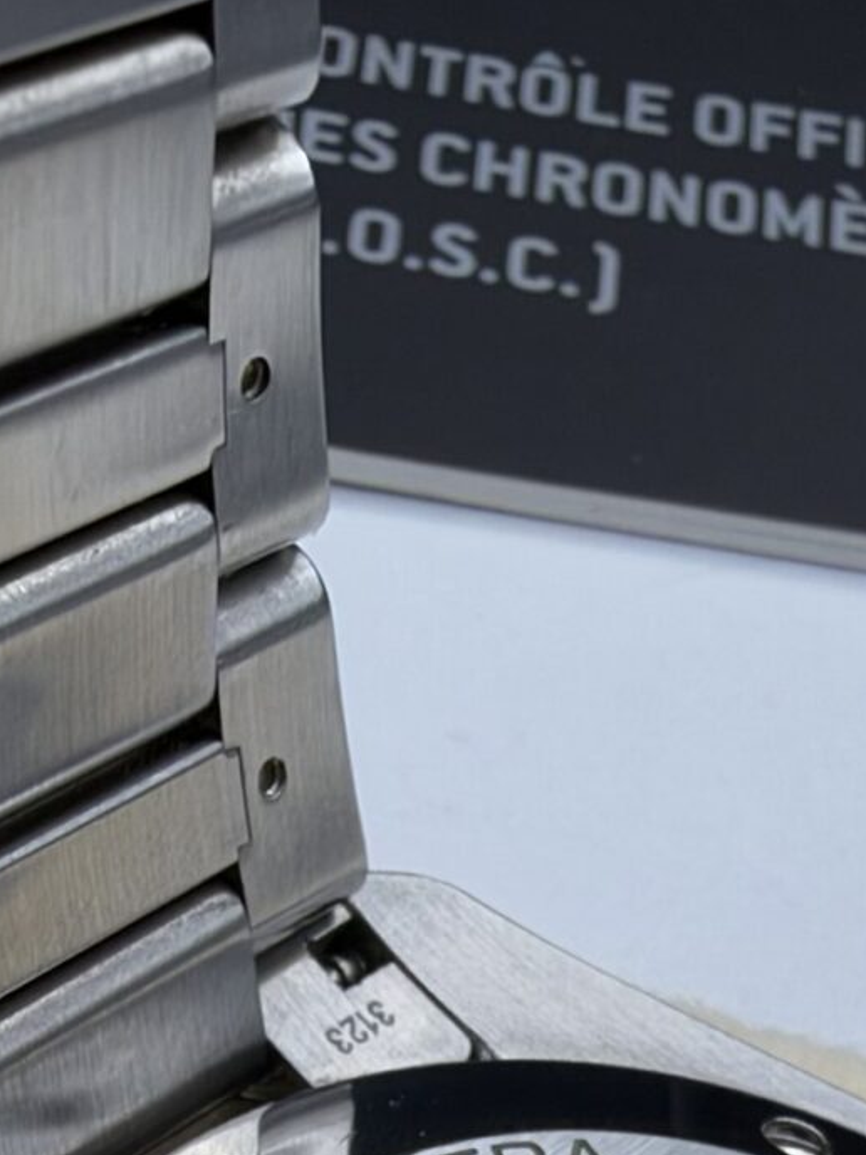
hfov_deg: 15.8
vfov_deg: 18.0
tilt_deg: -61.3
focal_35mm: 93
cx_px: 629
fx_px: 3102
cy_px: 1890
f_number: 2.2
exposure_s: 1/150
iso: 32
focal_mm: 2.22
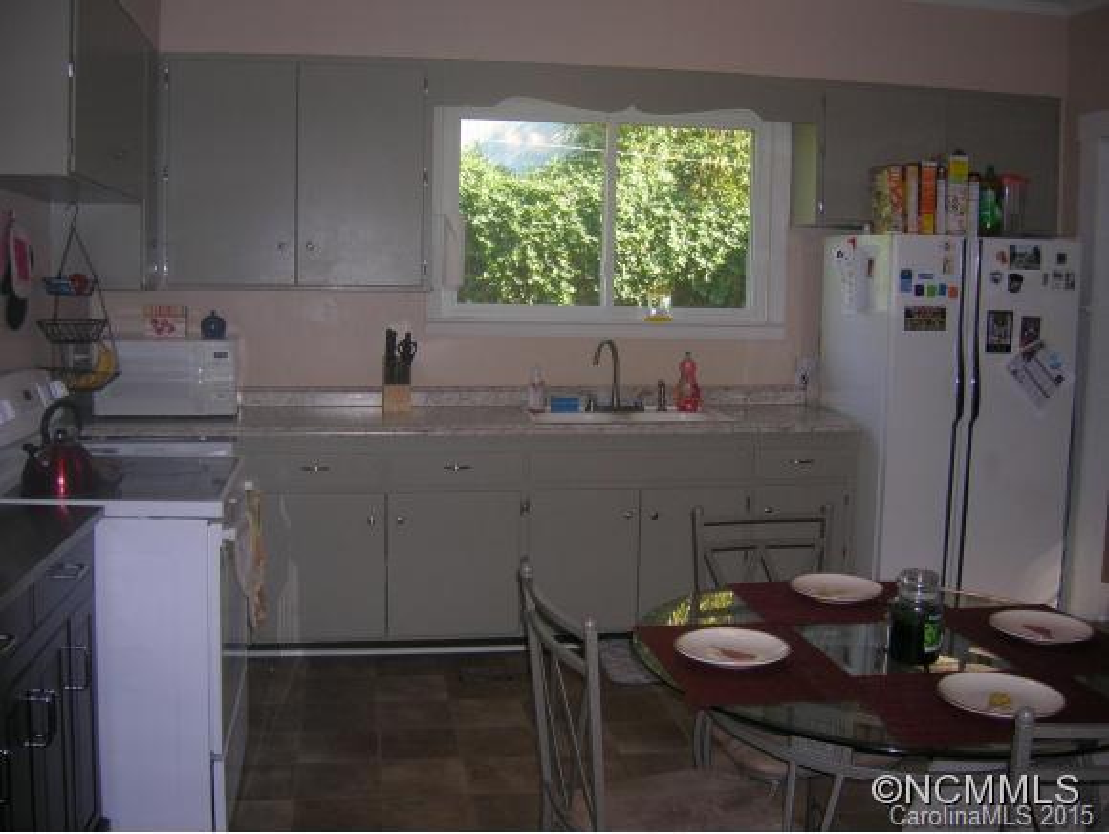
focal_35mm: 34
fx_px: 1090
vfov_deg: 41.8
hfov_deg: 53.9
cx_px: 554
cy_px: 417
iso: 63
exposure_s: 1/60.1
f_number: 2.9
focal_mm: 5.7
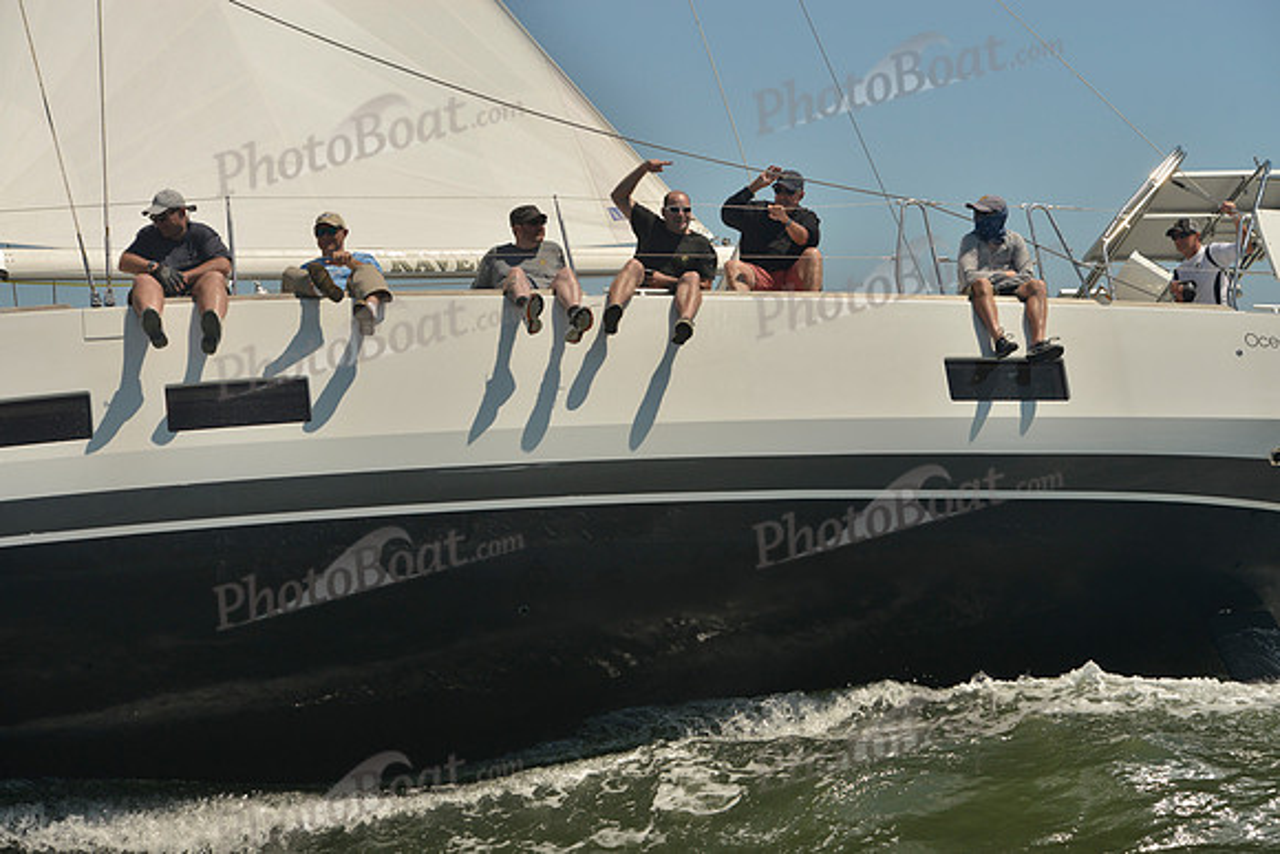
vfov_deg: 19.5
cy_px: 427
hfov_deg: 28.8
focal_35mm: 70
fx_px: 2489
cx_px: 640
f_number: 9
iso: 280
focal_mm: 70
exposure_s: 1/1000
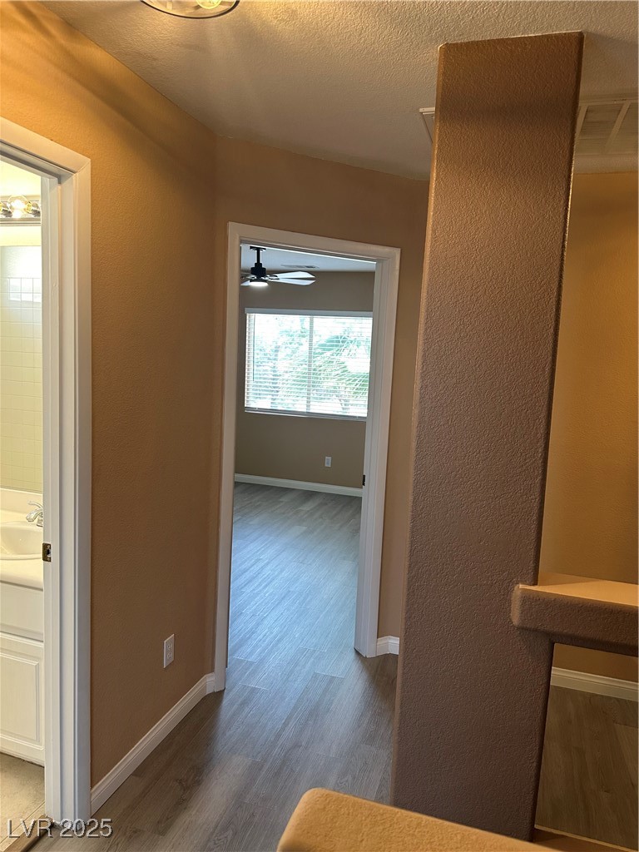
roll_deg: -3.4
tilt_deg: -5.3
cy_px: 426
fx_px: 591
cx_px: 320
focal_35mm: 24
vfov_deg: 71.6
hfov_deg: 56.8
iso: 200
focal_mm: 6.86
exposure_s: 1/120
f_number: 1.78
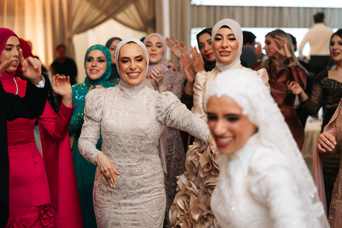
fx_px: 593
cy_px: 114
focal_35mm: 62
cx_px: 171
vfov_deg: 21.7
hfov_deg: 32.2
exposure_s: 1/160
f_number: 2.4
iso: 640
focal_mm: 61
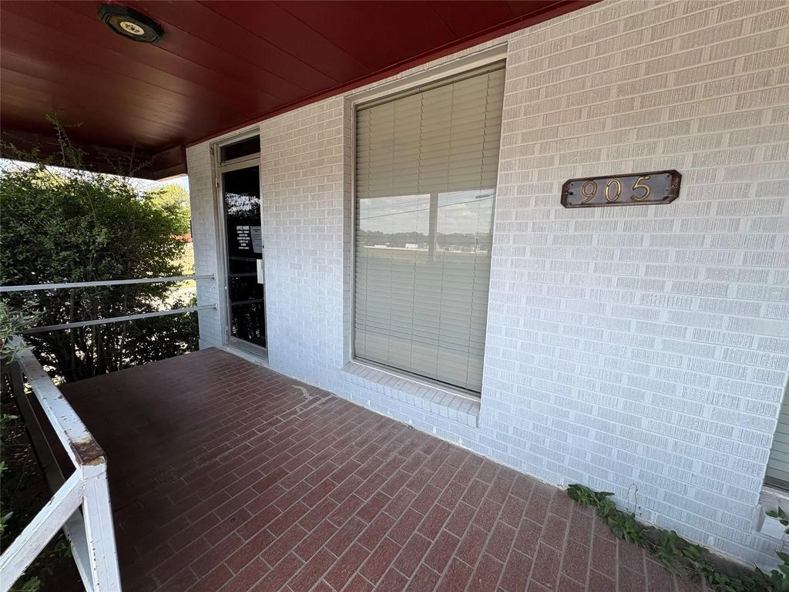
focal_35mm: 14
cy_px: 296
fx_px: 319
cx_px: 394
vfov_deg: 85.7
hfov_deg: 102.1
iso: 40
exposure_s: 1/351
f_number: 2.2
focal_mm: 2.22
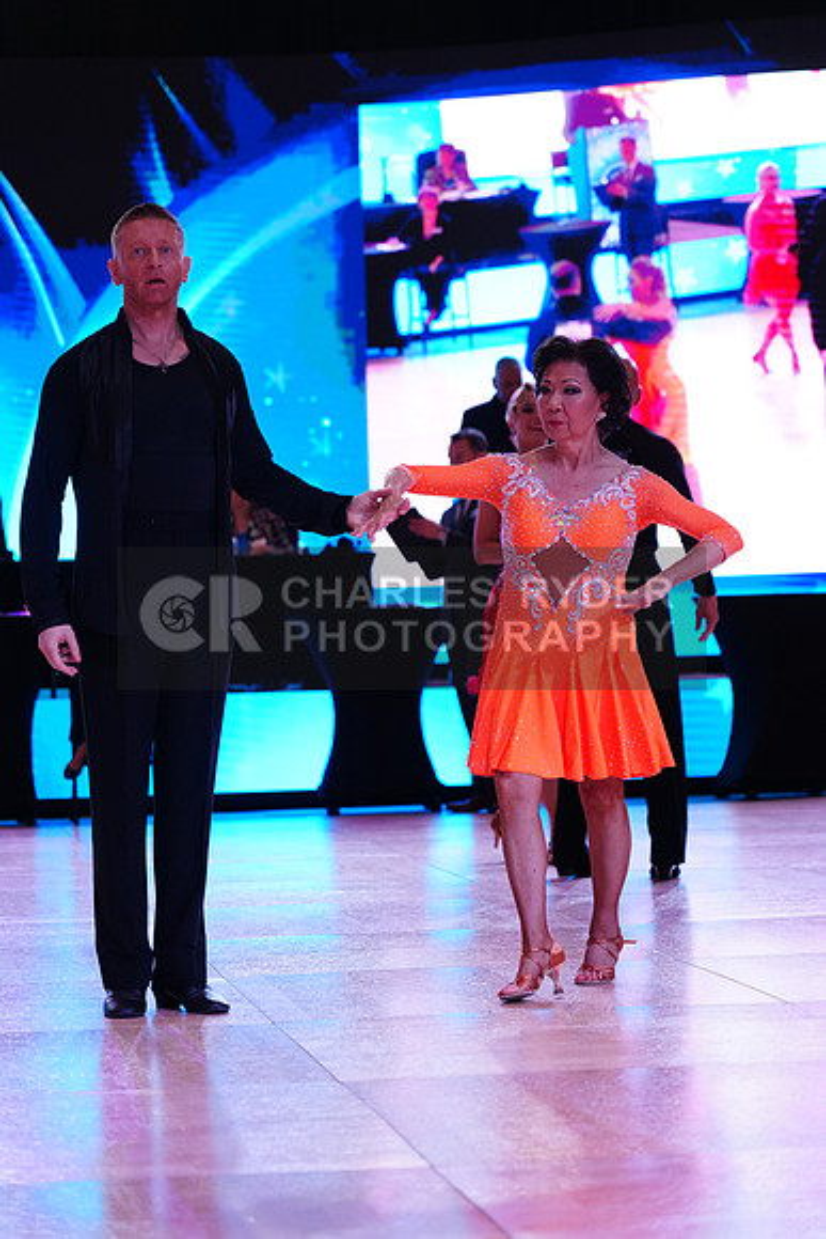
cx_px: 413
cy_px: 620
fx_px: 3611
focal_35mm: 105
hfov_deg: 13.0
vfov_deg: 19.5
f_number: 4
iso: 2500
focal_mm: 105
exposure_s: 1/400
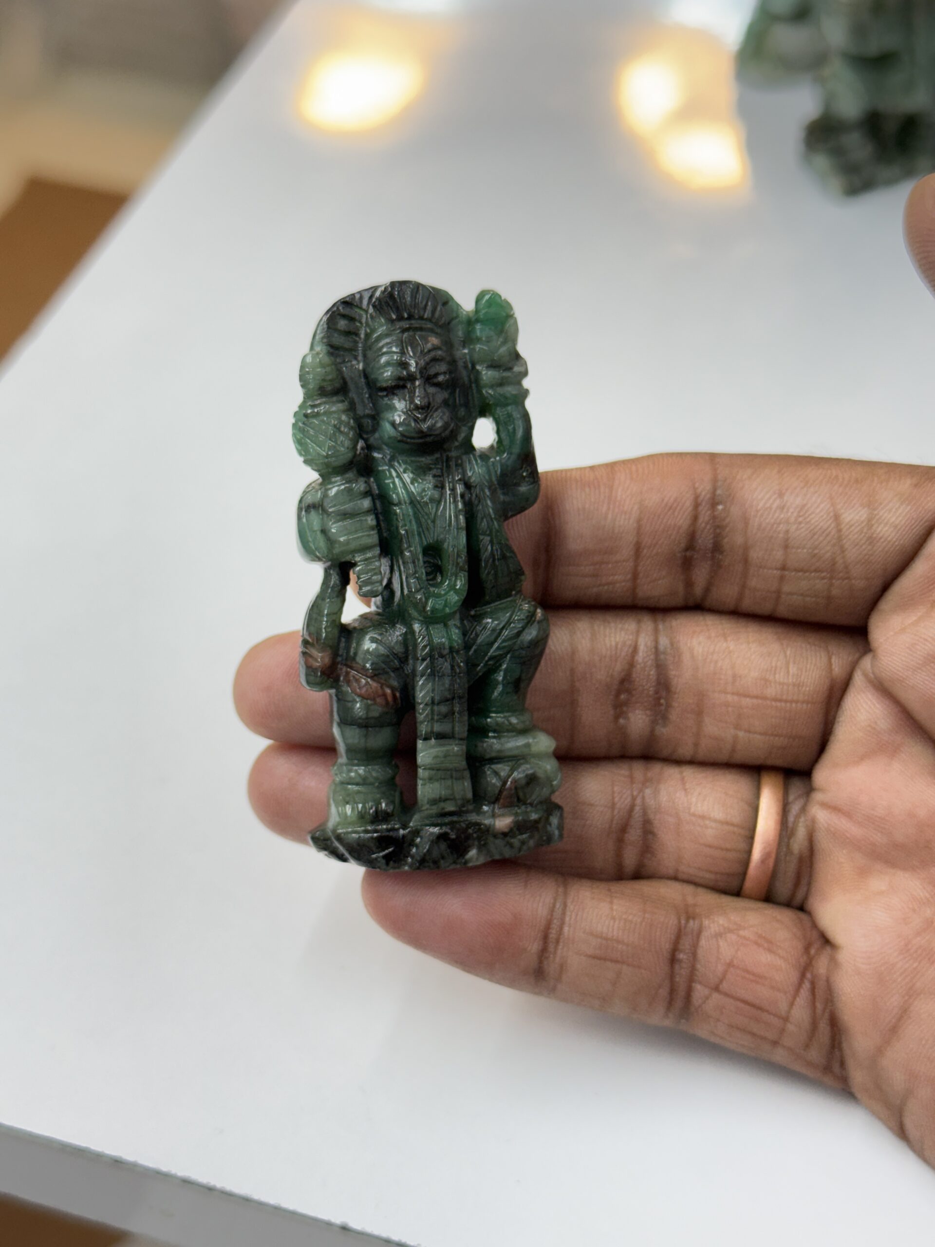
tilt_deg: -44.6
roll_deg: +0.0
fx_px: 1729
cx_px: 468
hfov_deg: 30.3
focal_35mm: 48
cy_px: 624
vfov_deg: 39.7
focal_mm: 6.76
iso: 80
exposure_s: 1/100
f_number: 1.78
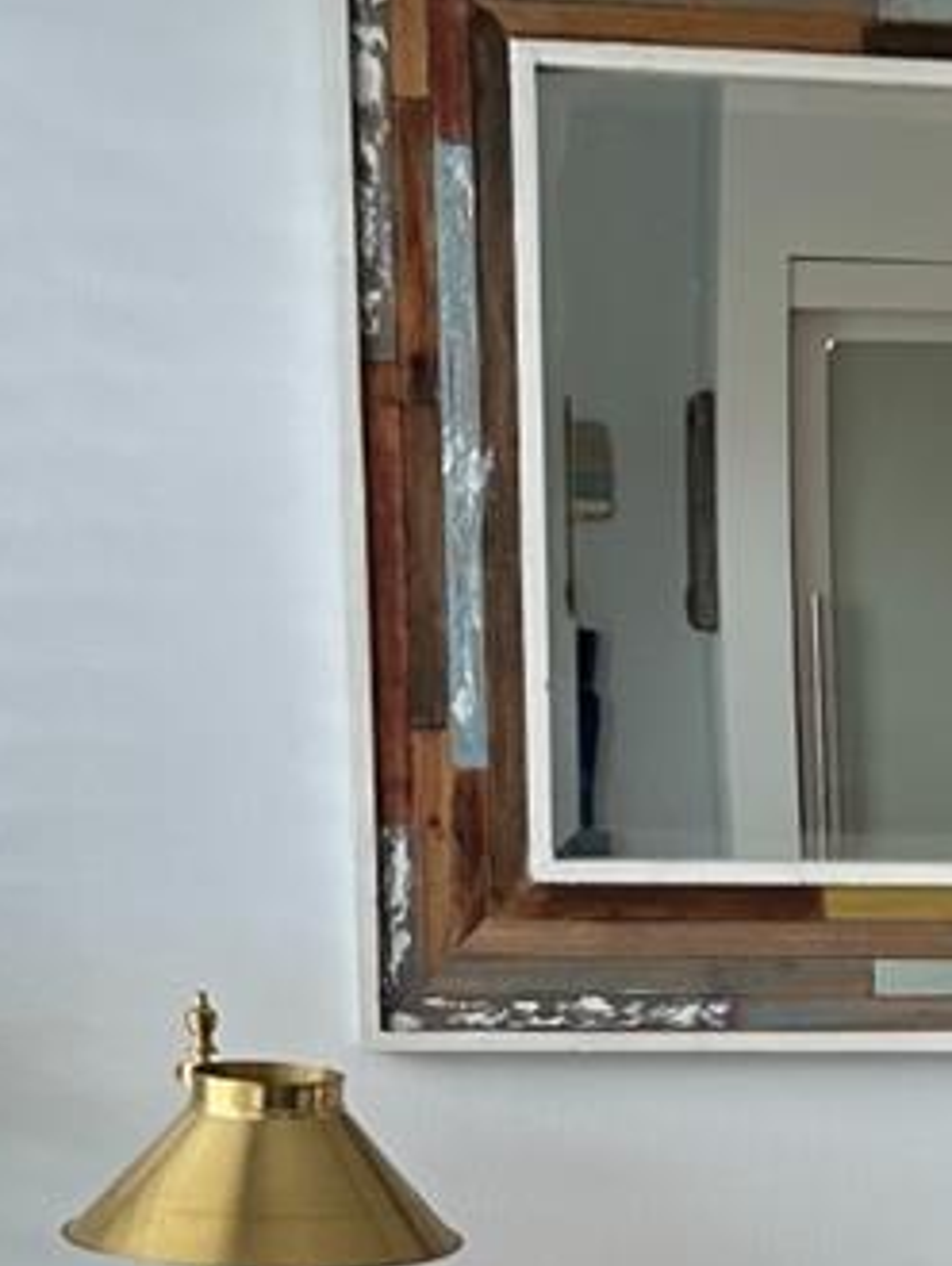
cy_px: 1339
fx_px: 3992
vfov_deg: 17.5
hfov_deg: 13.2
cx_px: 1188
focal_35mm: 109
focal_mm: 6.86
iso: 80
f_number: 1.78
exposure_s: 1/120
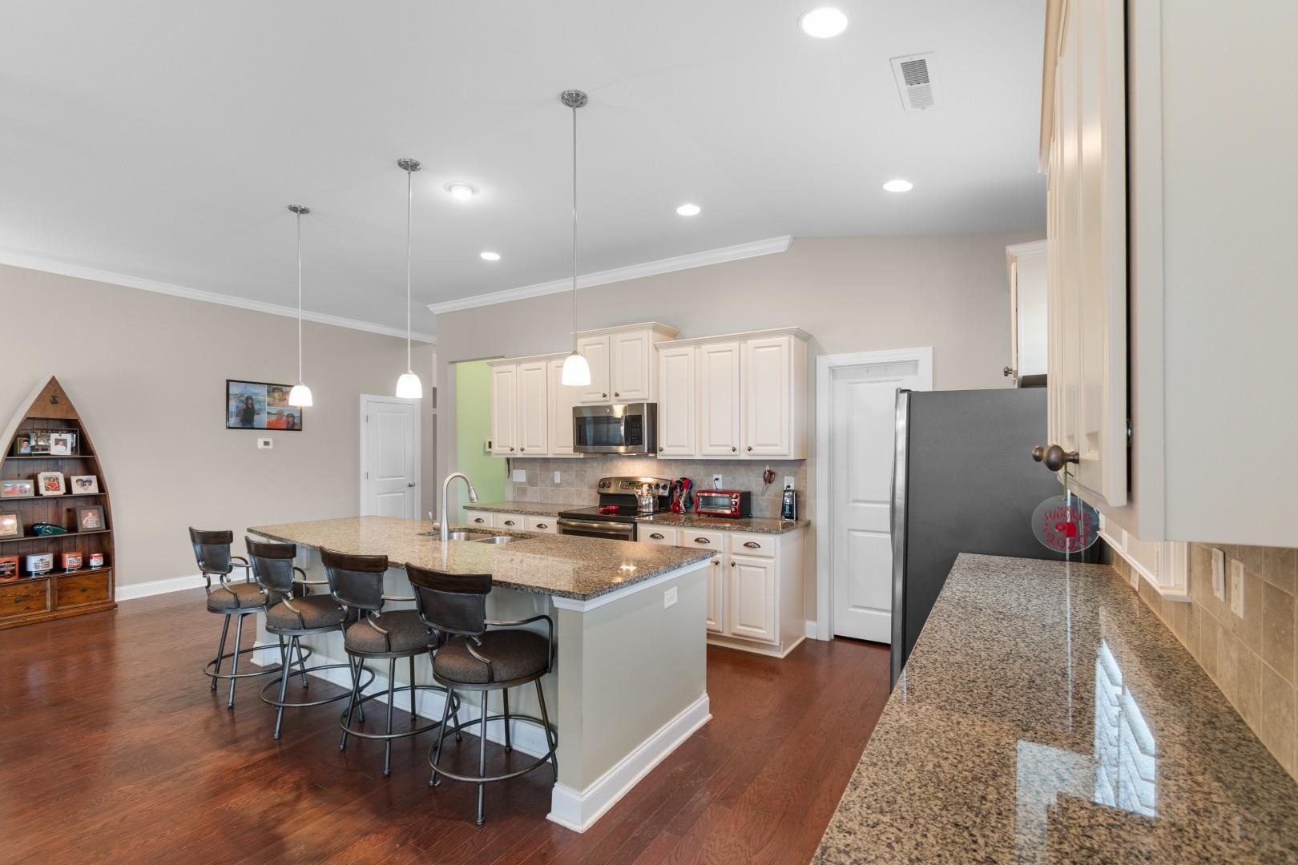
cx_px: 649
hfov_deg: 100.4
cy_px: 432
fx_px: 541
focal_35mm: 15
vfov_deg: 77.3
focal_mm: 10
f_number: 4.5
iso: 100
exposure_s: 1/6
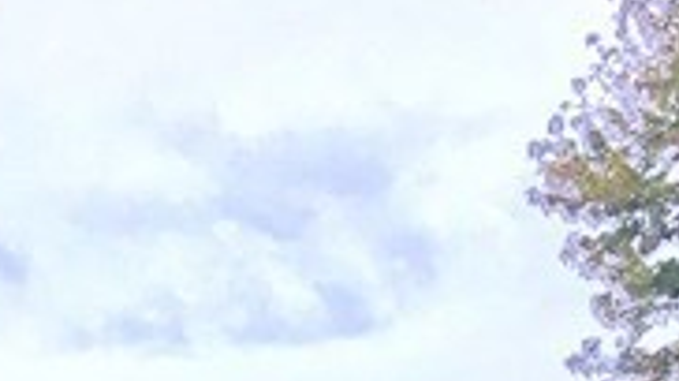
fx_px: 3202
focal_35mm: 178
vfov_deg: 6.0
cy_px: 1326
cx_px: -951
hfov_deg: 10.4
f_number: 2.2
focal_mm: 4.15
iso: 25
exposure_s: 1/121
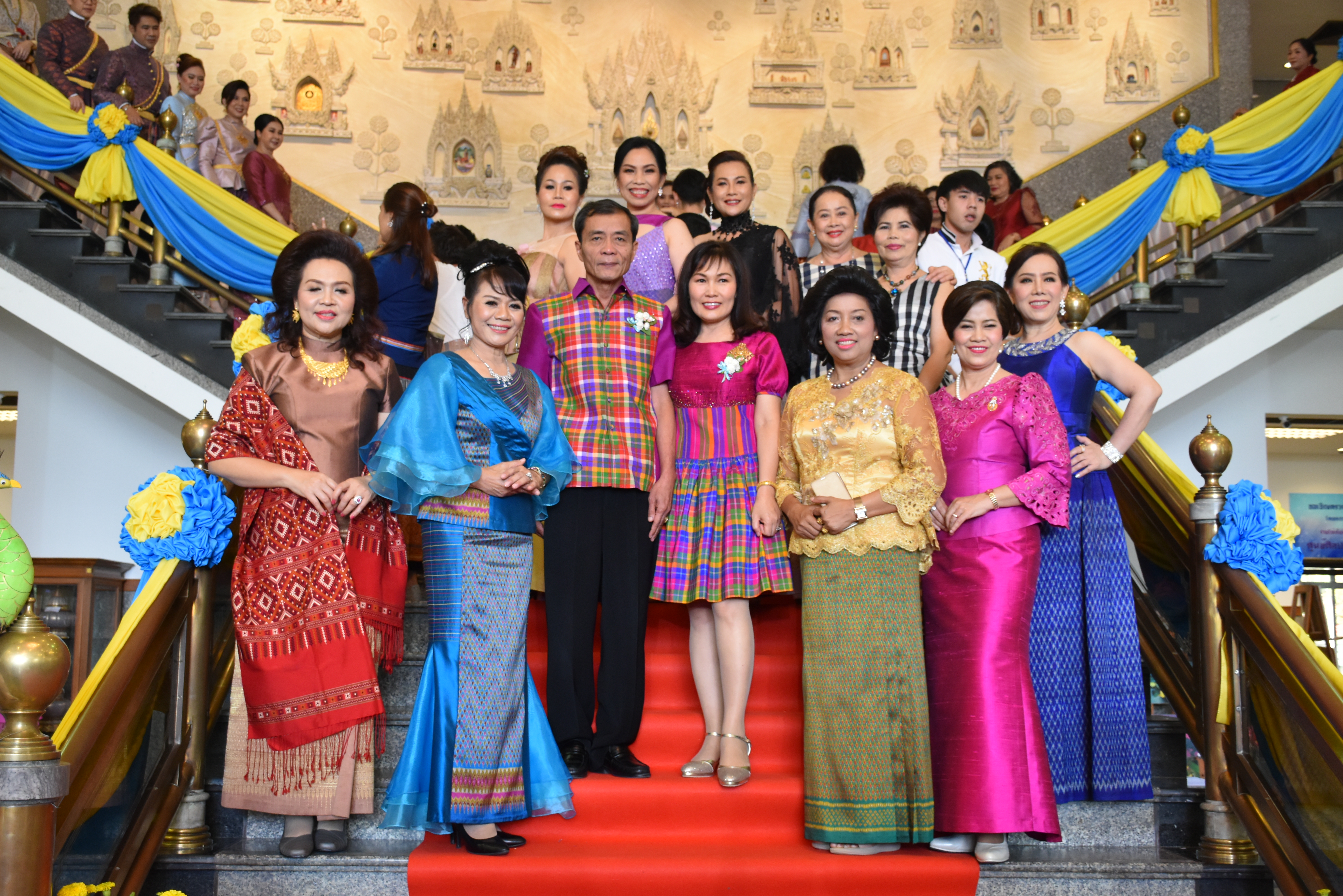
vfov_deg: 33.4
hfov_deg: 48.5
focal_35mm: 40
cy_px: 442
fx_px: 1492
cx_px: 656
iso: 1000
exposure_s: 1/60
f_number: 3.8
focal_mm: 26
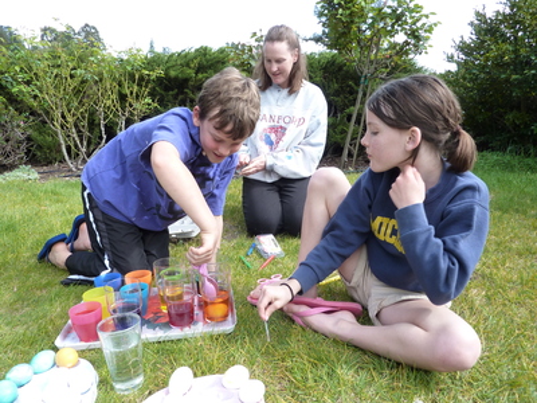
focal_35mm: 25
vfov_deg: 54.9
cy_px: 202
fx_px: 388
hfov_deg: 69.4
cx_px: 268
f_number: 4
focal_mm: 4.1
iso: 125
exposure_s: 1/125
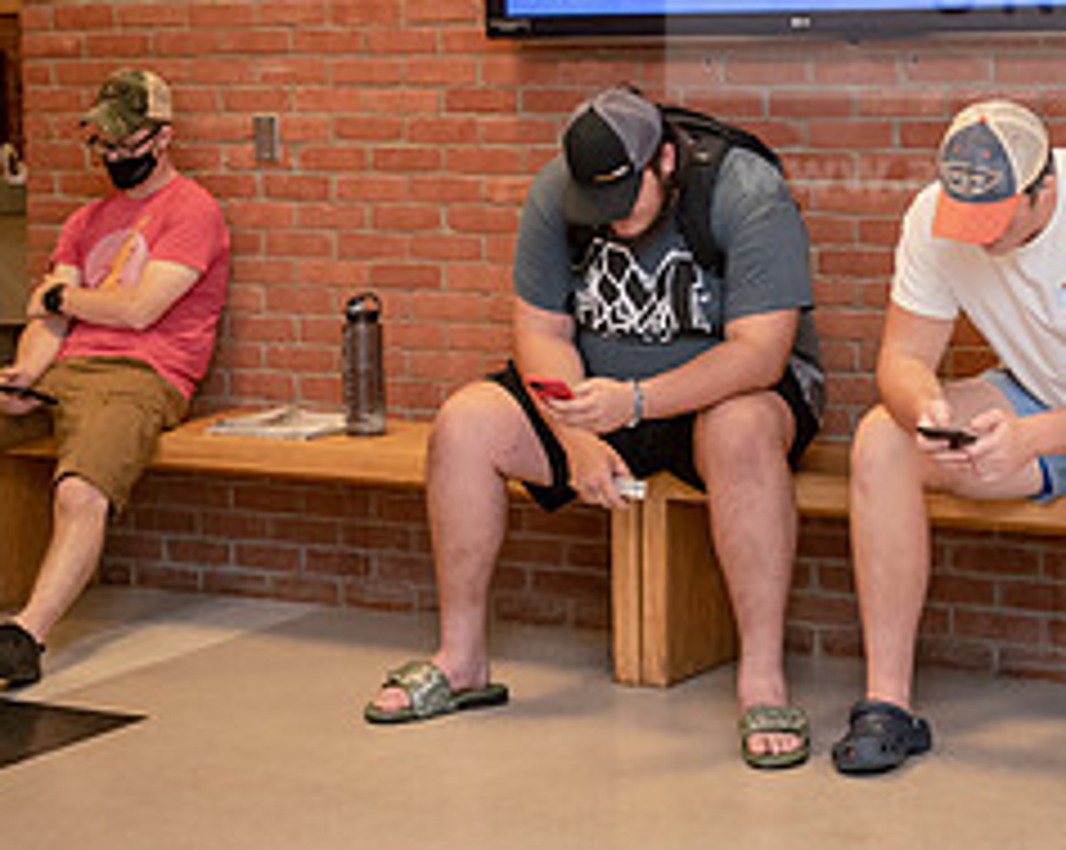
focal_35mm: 92
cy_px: 268
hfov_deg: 20.8
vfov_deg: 16.6
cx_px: 531
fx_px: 2899
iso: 2500
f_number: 4
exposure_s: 1/125
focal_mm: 40
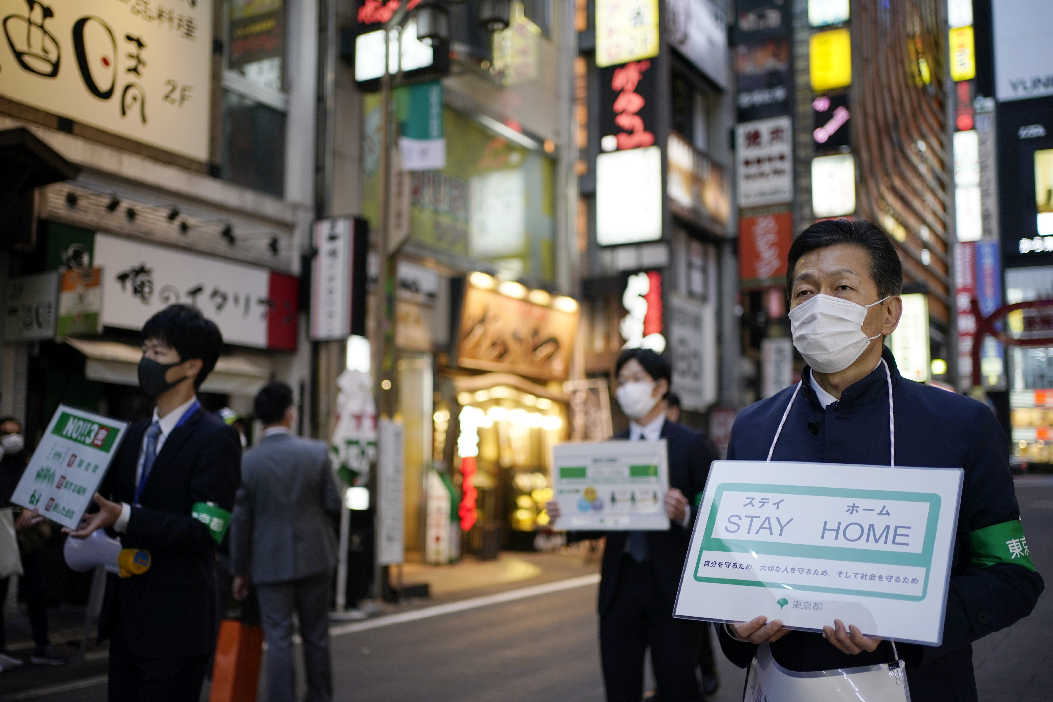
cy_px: 351
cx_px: 526
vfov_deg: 37.8
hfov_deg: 54.4
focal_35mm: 35
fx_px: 1024
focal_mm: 35
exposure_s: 1/200
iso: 400
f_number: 1.8
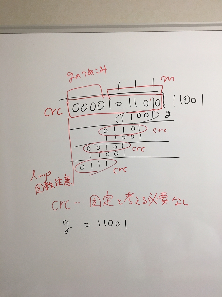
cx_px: 111
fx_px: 248
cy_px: 148
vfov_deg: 61.7
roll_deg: -0.6
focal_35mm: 29
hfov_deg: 48.2
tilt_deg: -9.5
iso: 32
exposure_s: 1/30
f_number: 2.2
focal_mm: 4.15
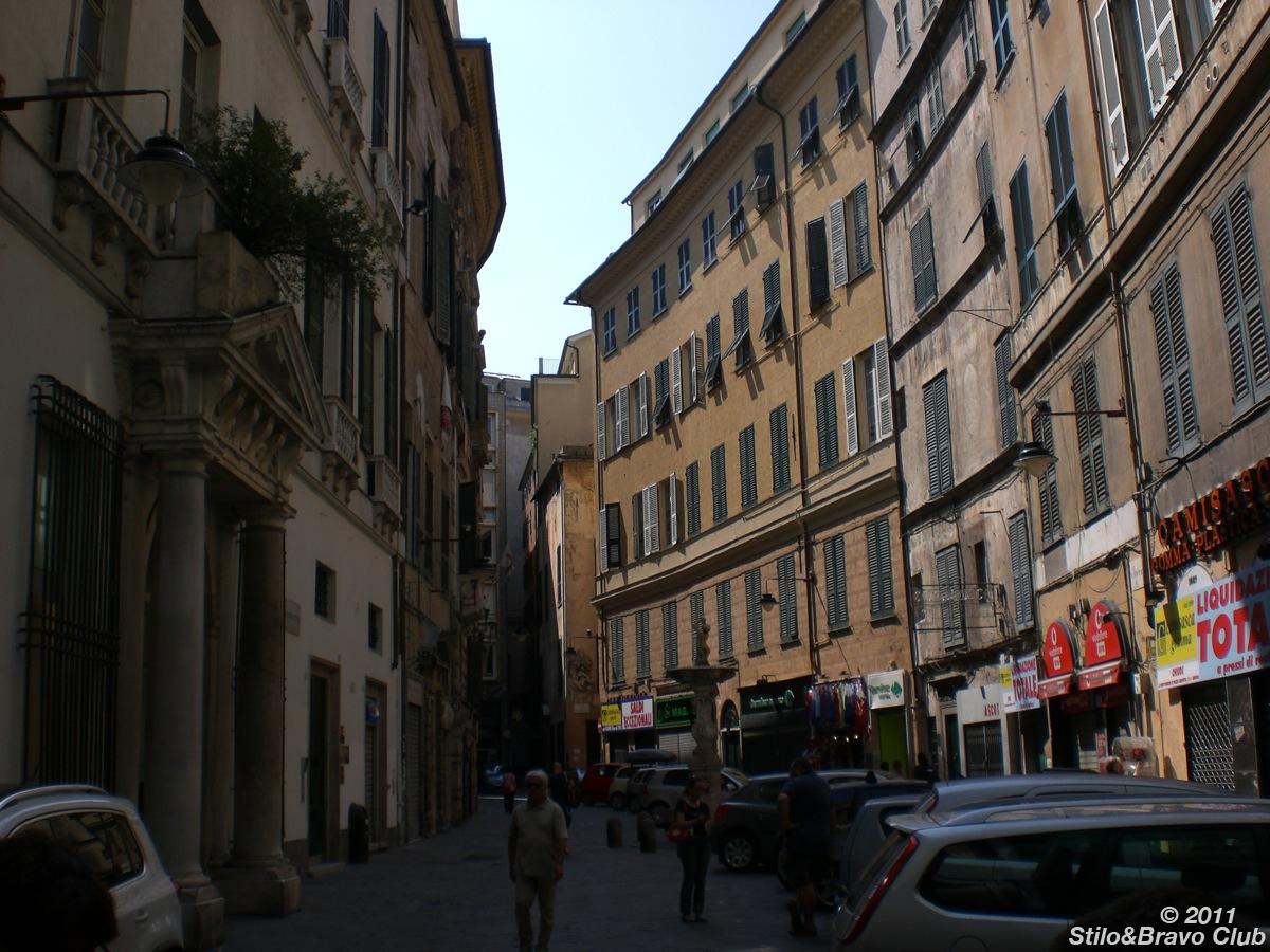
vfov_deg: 37.7
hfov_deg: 49.0
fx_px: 1394
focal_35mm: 38
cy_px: 476
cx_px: 635
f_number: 4.4
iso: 50
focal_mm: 6.3
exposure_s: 1/500
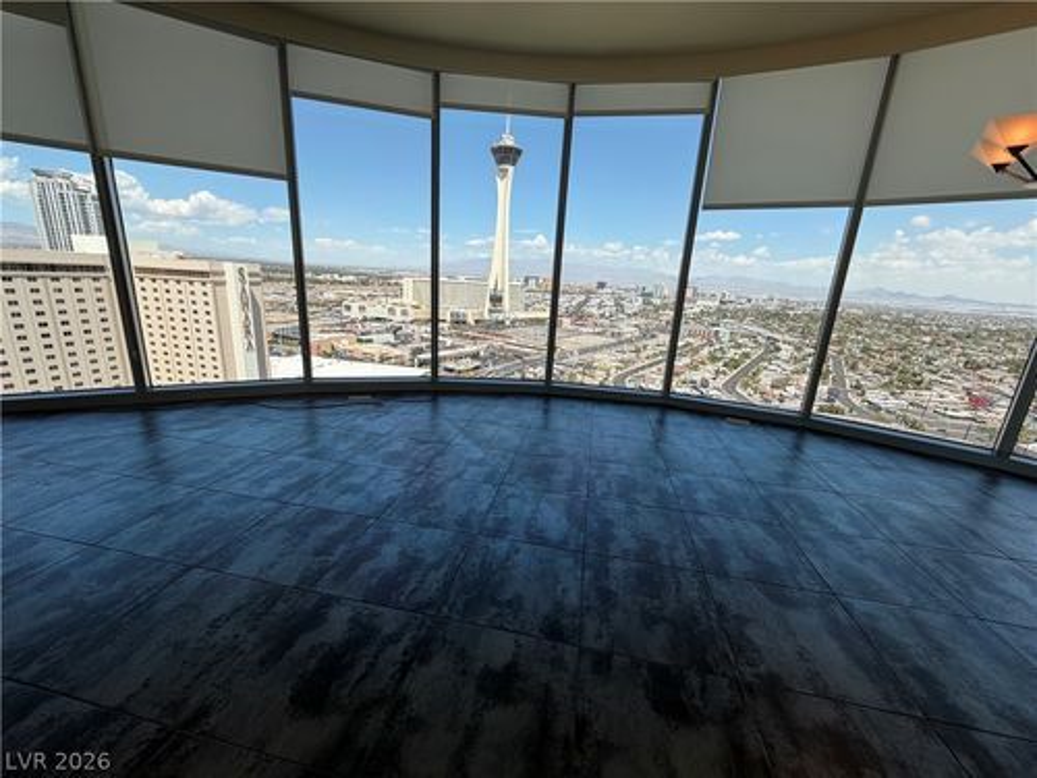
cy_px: 389
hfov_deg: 102.1
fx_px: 419
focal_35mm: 14
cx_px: 518
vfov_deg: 85.7
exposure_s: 1/770
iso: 40
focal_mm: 2.22
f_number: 2.2
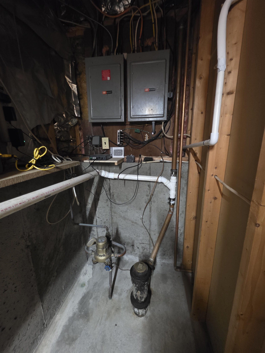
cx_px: 132
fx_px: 133
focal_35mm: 13
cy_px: 176
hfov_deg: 89.9
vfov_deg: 106.2
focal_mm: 2.2
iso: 1000
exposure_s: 1/30
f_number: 1.9
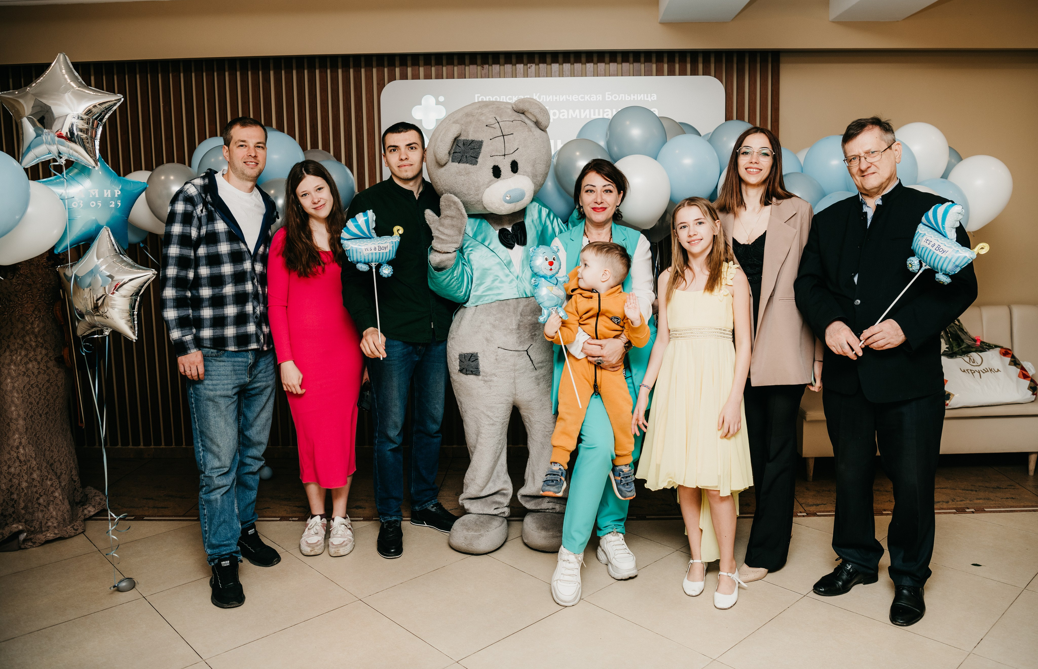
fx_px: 830
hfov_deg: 64.0
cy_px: 307
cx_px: 543
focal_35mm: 29
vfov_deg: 43.9
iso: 160
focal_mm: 27
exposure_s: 1/160
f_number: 4
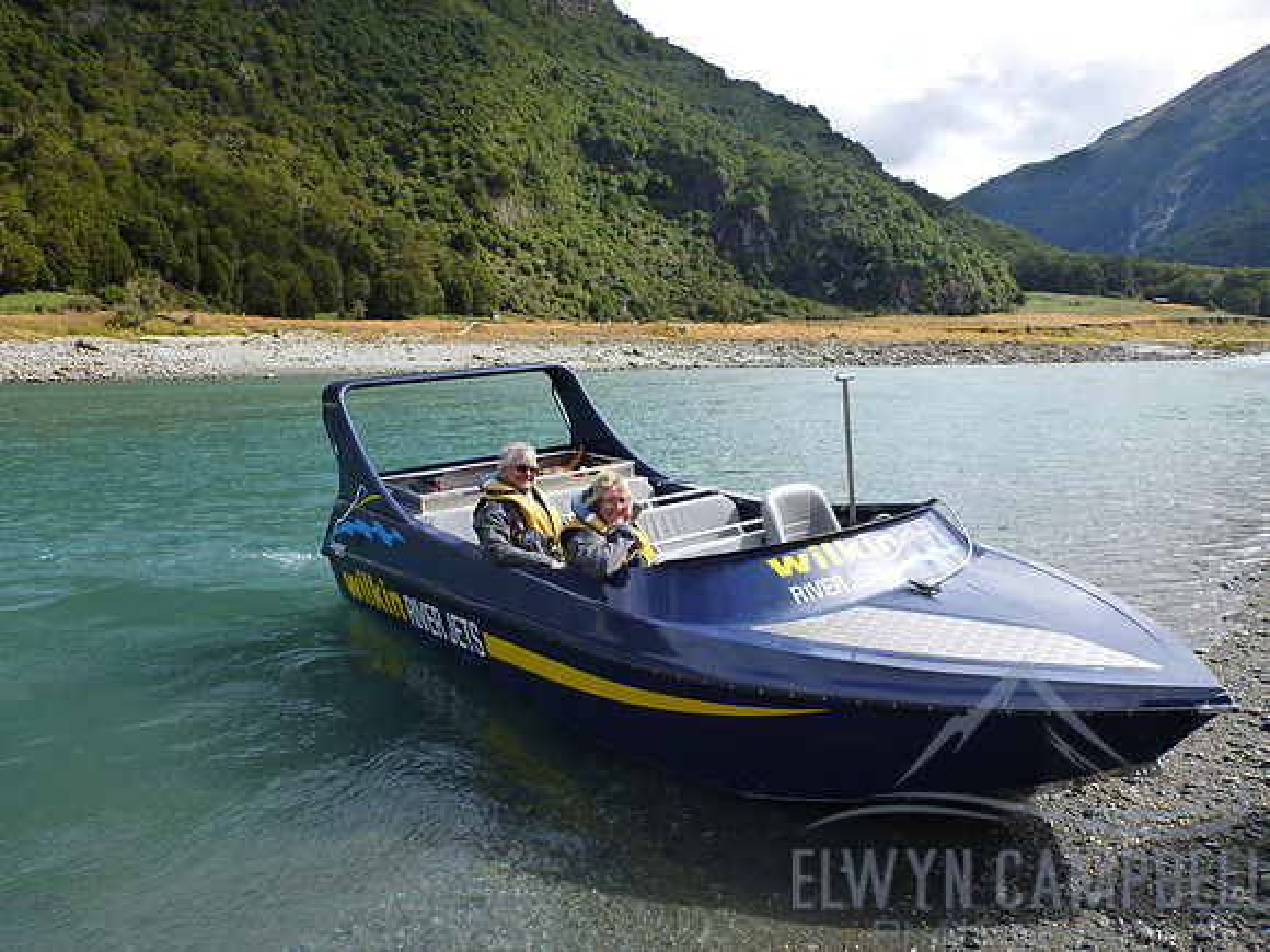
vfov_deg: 49.7
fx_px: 1027
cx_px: 635
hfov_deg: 63.4
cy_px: 476
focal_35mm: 28
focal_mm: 4.9
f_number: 3.3
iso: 160
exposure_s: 1/640
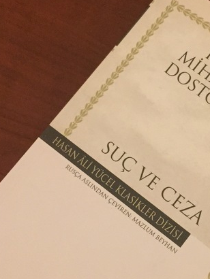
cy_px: 152
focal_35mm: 65
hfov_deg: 22.0
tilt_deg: -80.4
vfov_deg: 29.8
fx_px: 525
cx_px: 192
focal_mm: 4.15
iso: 640
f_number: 2.2
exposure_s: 1/17
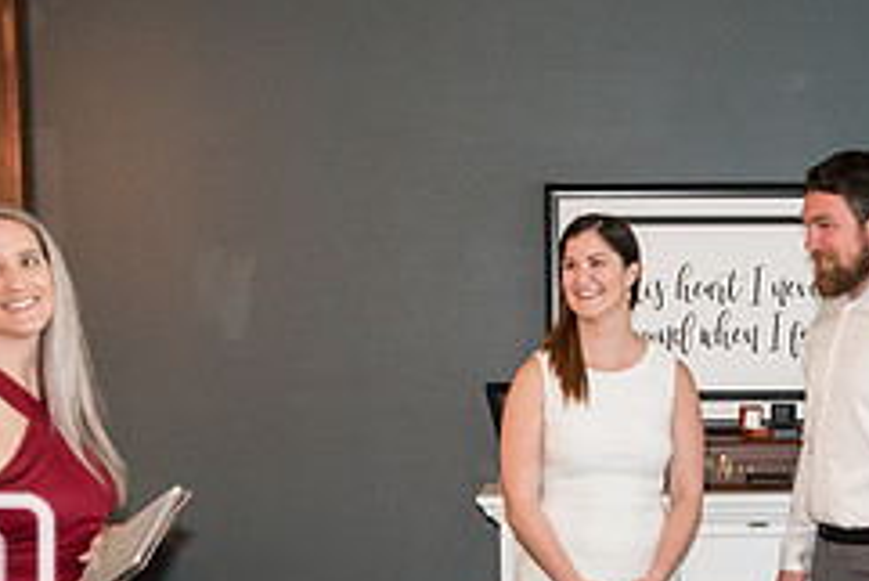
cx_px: 638
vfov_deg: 17.2
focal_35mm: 79
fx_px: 1908
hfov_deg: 25.4
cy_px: 467
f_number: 3.5
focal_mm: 20
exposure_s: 1/60
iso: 1250
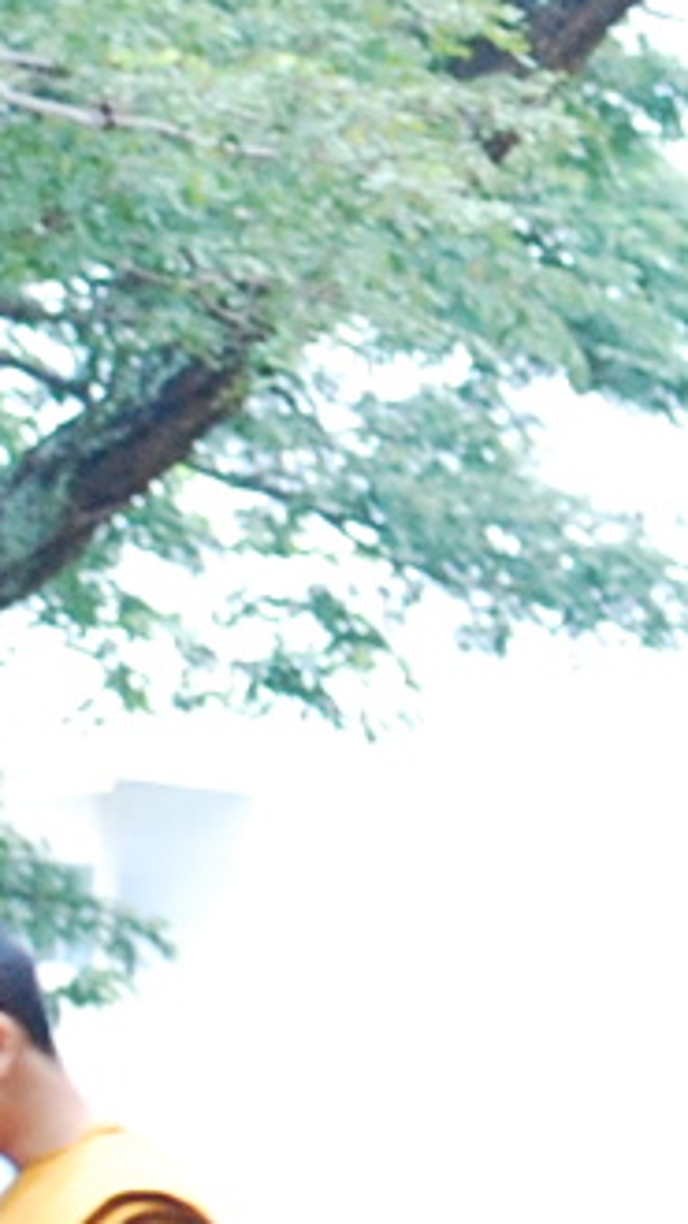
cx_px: 1525
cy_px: 409
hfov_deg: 3.1
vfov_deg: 5.5
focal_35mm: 389
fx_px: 12619
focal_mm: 42
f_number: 5.3
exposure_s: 1/50
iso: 800
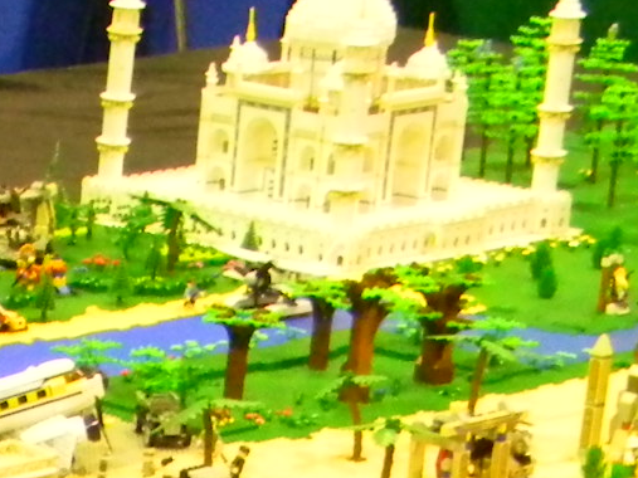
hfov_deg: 10.2
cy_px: 1048
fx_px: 3390
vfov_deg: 7.6
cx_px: -437
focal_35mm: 184
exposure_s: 1/9.3
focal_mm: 6.4
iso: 602
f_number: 3.7
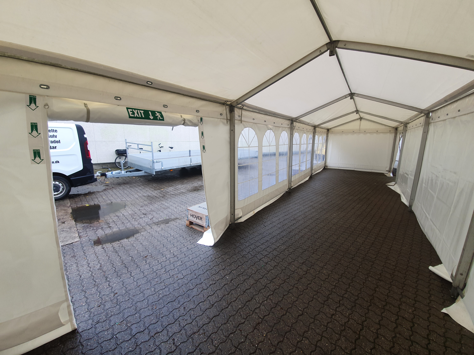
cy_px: 178
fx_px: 178
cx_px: 237
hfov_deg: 106.2
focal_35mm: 13
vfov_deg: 89.9
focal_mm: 1.8
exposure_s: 1/100
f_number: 2.2
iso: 64
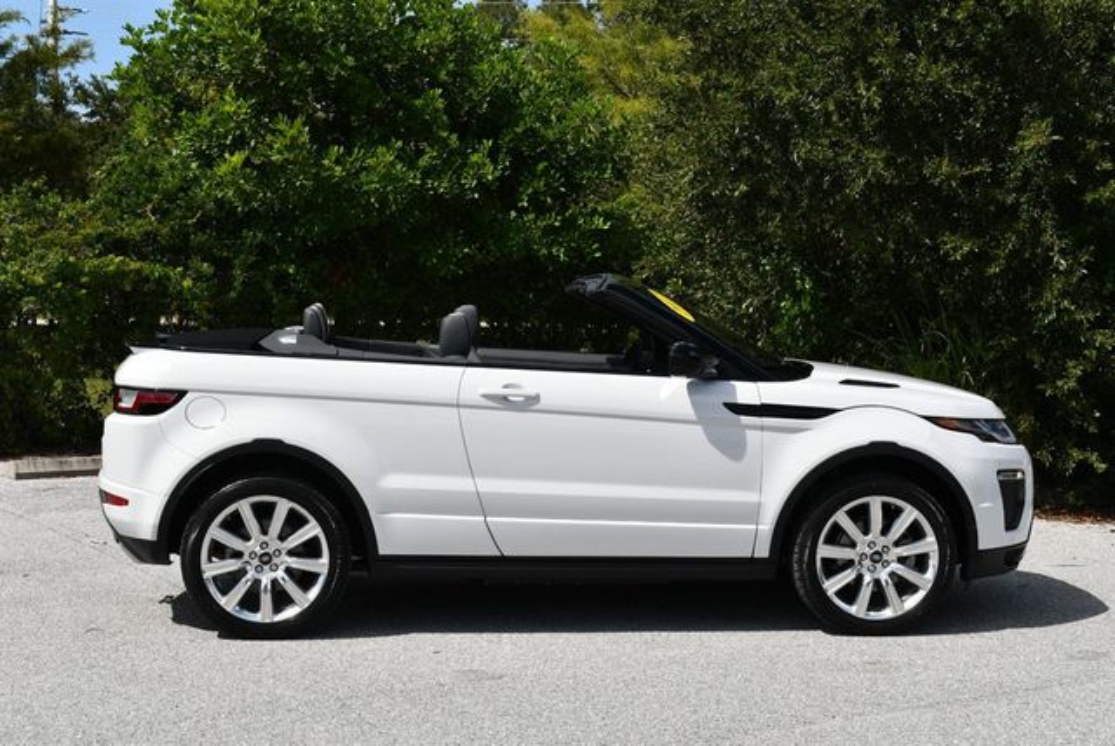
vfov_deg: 21.3
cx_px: 558
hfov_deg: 31.4
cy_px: 373
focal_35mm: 64
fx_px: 1984
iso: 100
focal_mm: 32
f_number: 9
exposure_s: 1/320
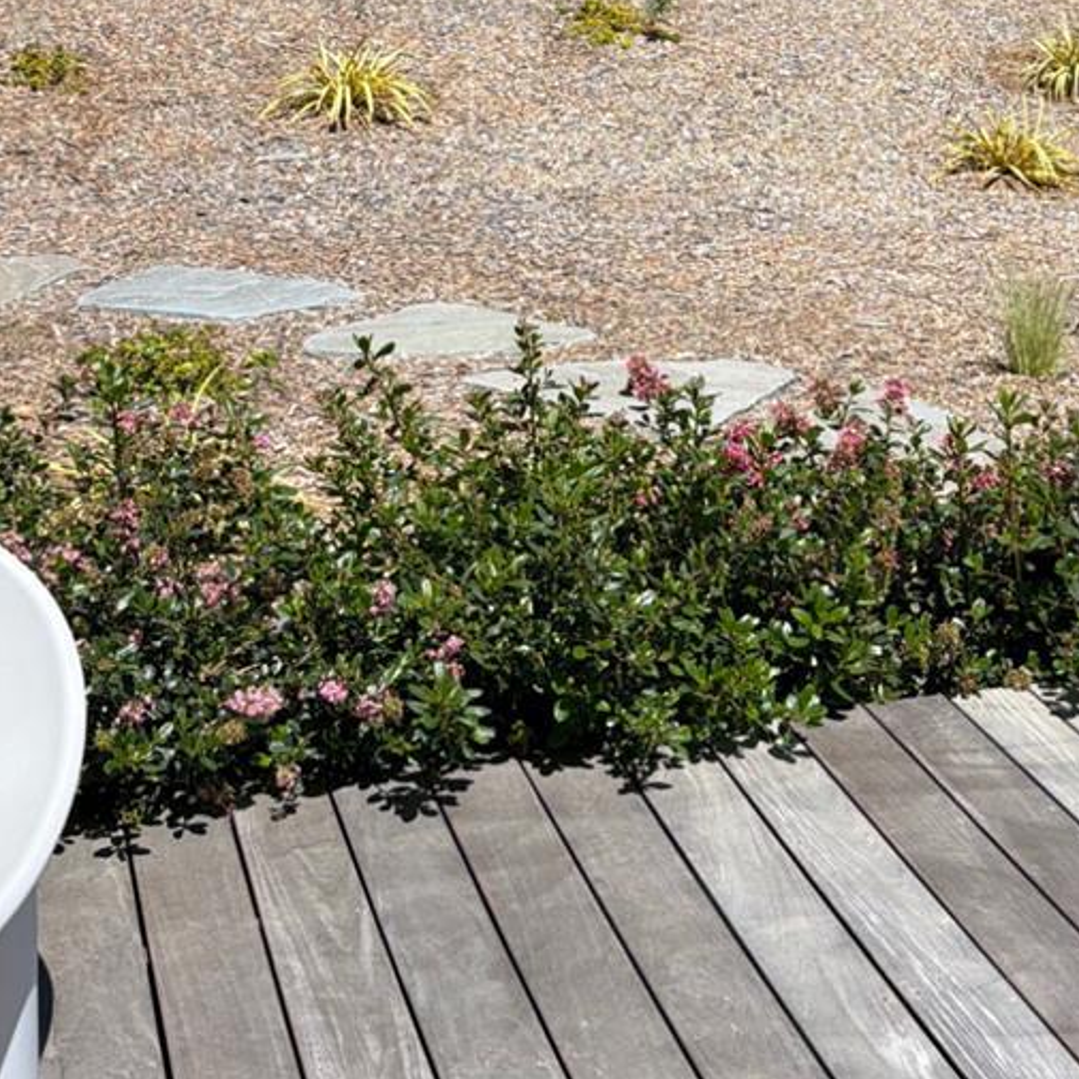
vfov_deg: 26.2
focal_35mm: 63
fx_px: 2222
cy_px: 56
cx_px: 753
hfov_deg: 27.1
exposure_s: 1/5714
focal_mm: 6.76
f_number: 1.78
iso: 80
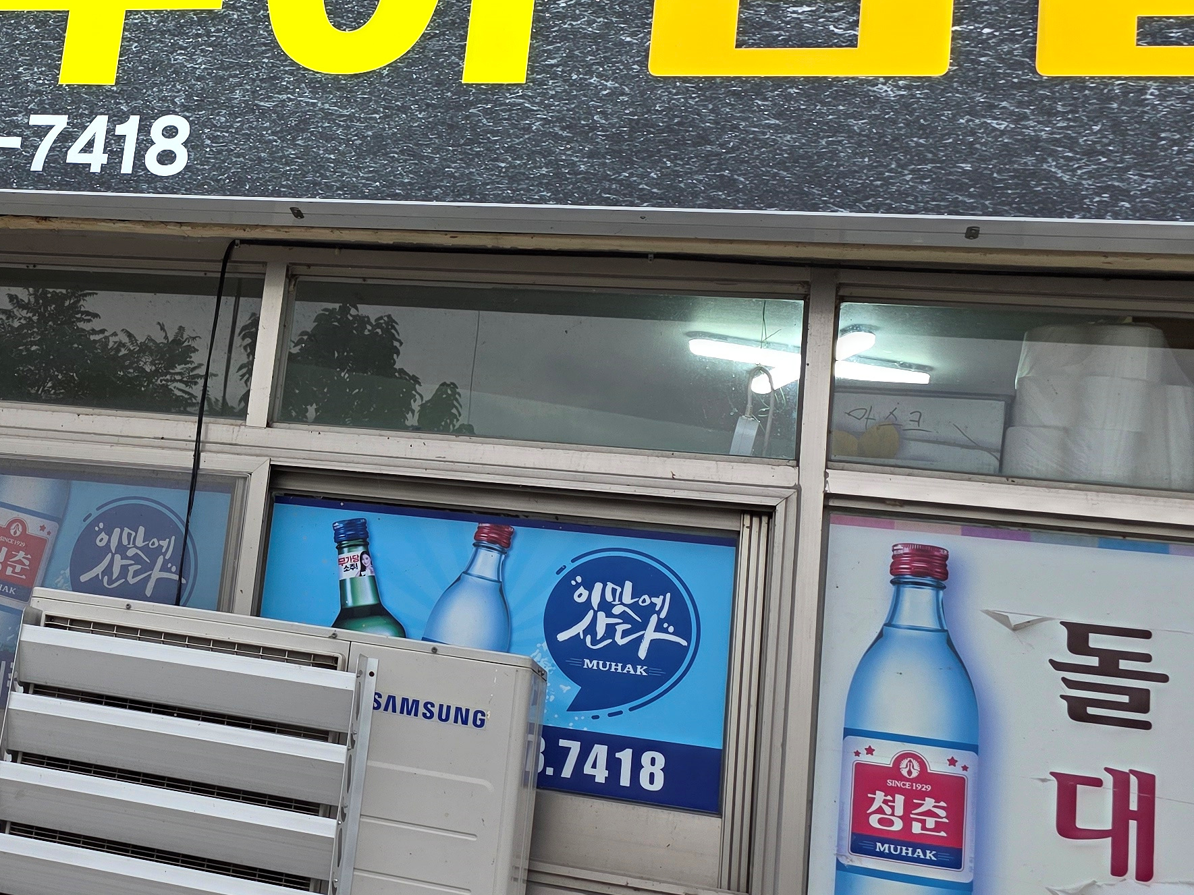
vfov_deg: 28.0
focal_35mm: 52
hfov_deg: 34.9
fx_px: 1794
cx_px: 135
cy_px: 368
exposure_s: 1/120
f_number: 1.7
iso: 25
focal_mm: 6.3
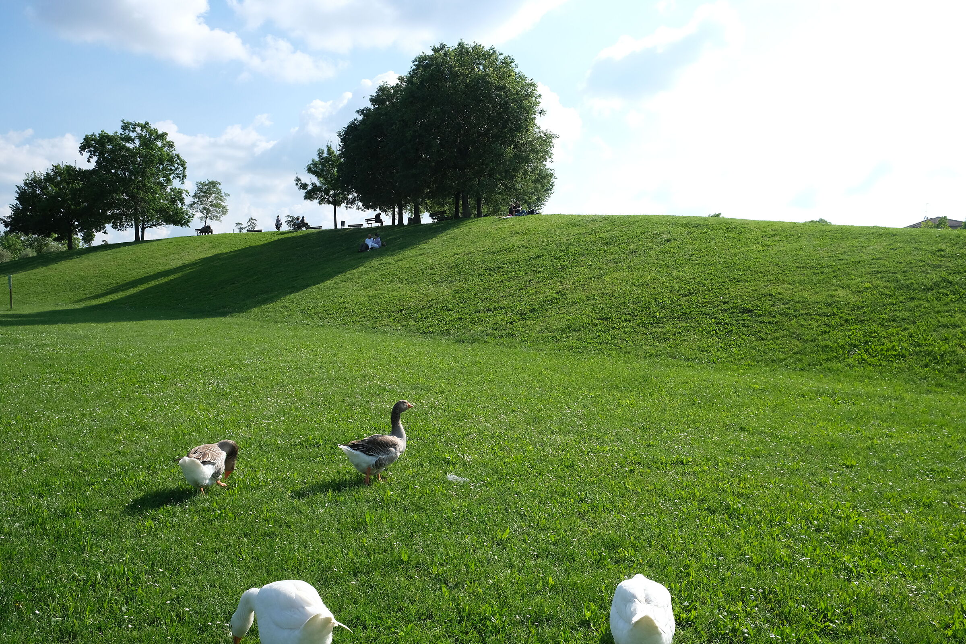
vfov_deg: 47.9
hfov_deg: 67.4
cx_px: 483
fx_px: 724
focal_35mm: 27
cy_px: 322
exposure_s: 1/2000
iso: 800
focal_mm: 18
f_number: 6.4
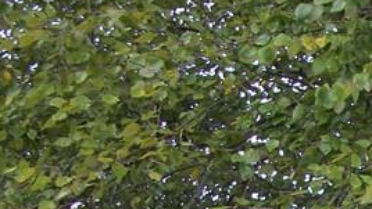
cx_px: 570
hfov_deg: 14.9
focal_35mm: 133
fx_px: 1312
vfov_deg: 8.3
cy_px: 516
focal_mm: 5.7
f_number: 2.9
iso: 80
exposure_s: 1/400
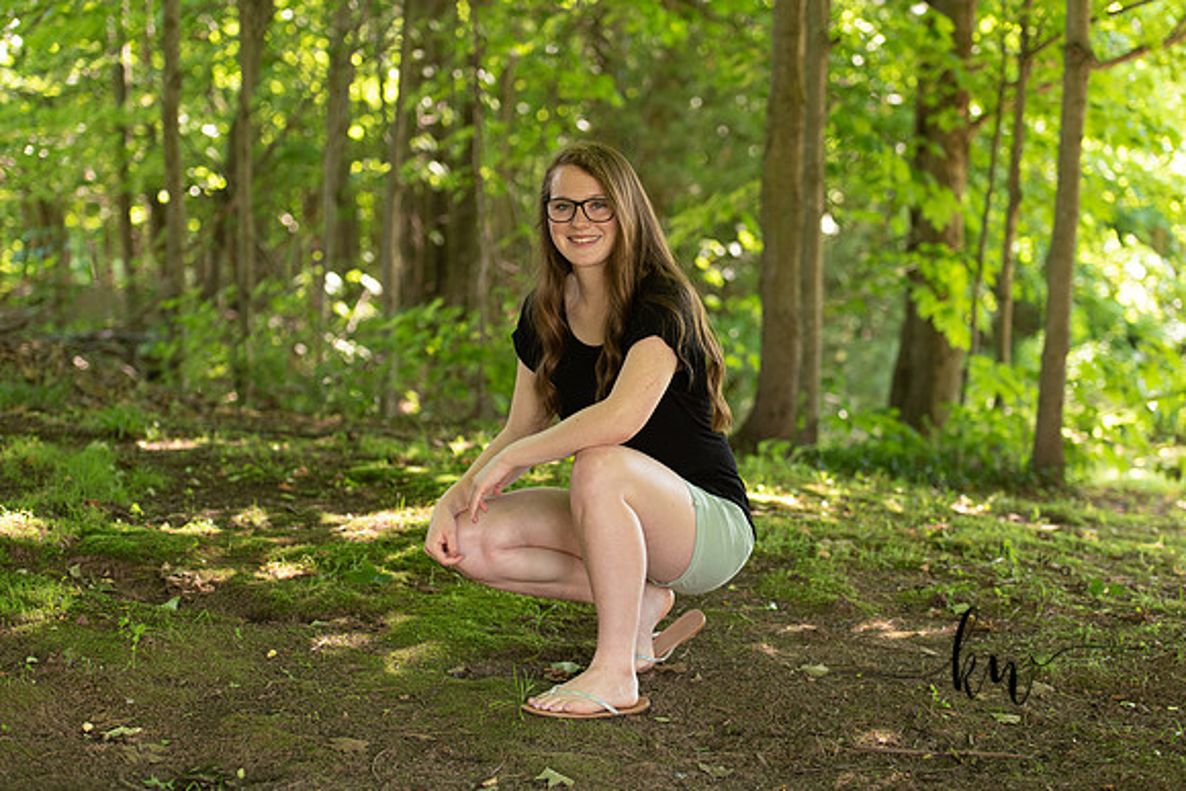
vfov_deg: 18.1
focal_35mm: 75
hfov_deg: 26.9
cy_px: 396
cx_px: 593
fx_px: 2482
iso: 400
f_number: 2.8
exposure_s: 1/200
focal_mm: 75
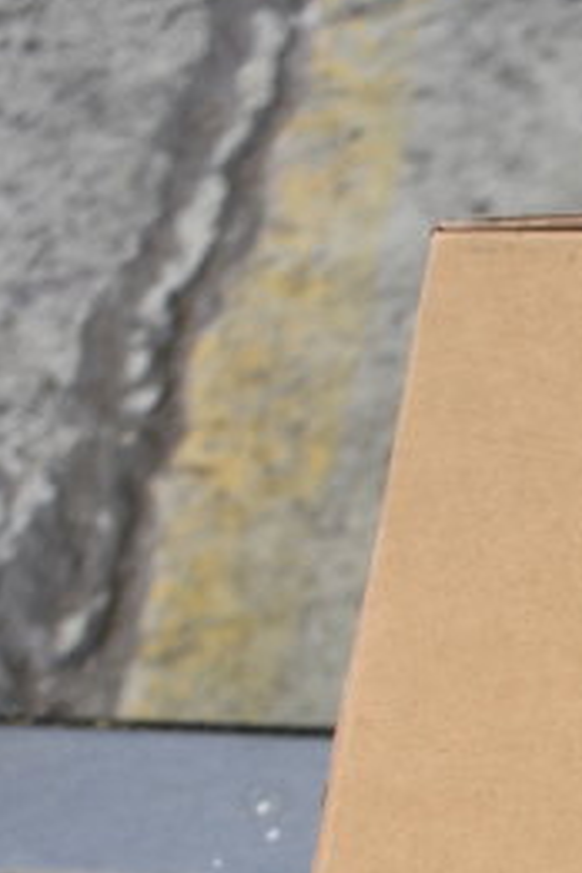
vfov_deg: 18.2
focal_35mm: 105
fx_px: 2546
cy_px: 1132
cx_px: 957
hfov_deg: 12.2
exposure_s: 1/60
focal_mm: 20
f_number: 3.8
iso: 200
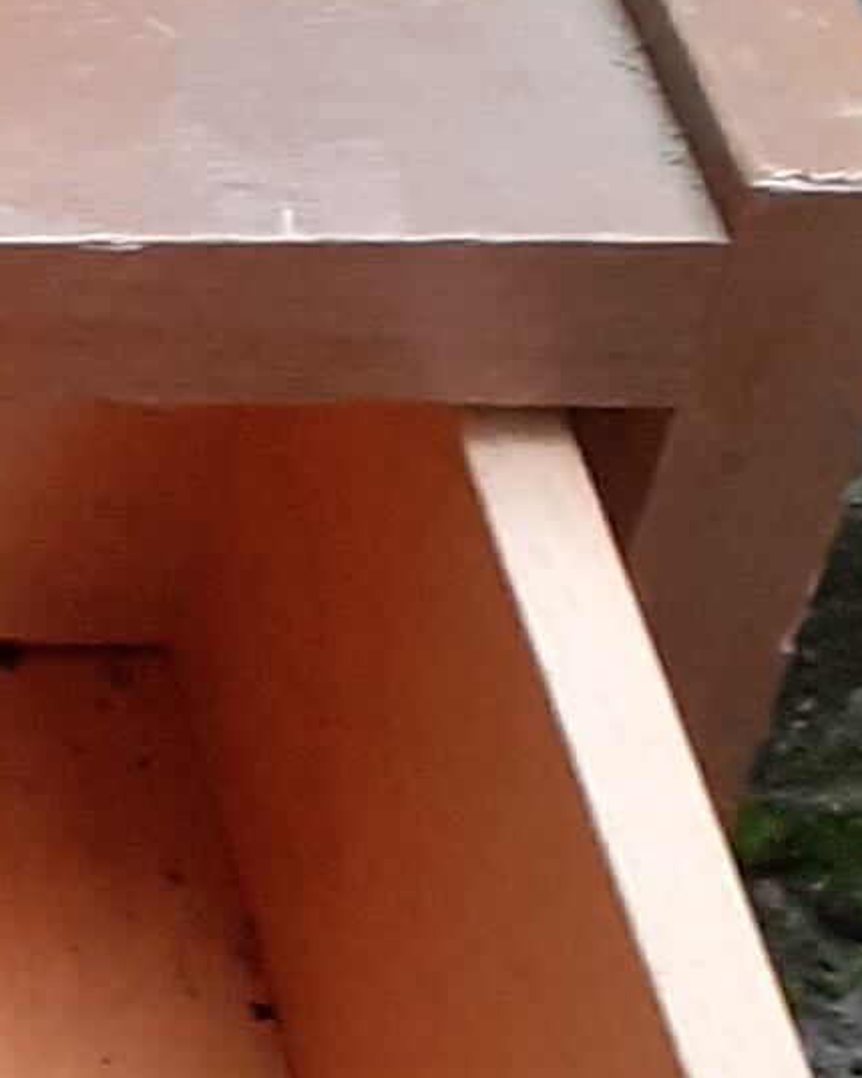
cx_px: -1601
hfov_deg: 6.9
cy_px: 1293
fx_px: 6472
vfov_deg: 9.4
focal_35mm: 203
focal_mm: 3.6
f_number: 1.9
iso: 100
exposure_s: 1/50
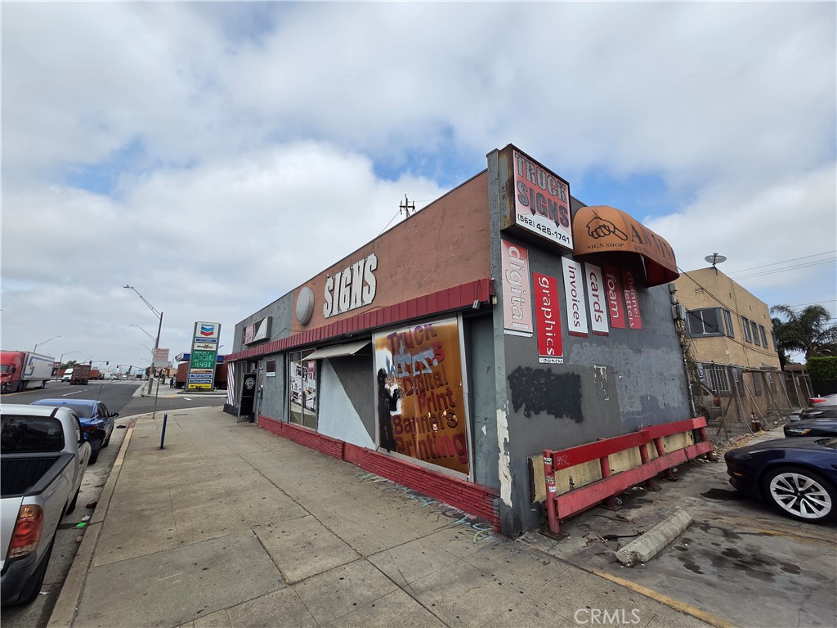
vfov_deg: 89.9
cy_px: 314
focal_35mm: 13
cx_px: 418
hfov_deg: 106.2
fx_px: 314
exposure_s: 1/4087
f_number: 2.2
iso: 100
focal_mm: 2.2
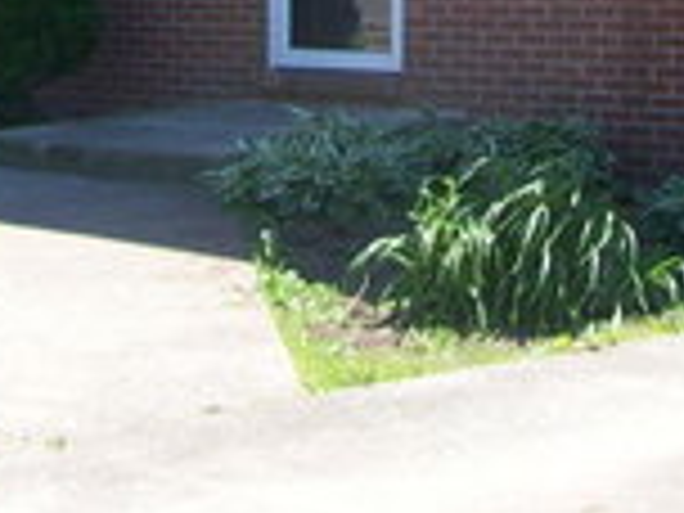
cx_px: 508
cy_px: -338
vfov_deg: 11.5
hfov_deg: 16.2
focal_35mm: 121
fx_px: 2391
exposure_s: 1/480
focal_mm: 6
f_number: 2.7
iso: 80
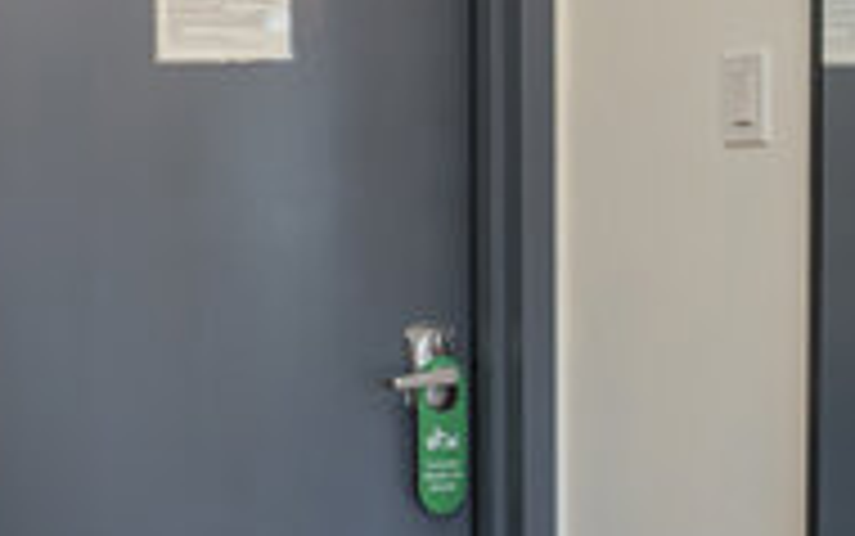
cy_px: 187
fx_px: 1119
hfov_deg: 36.0
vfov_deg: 26.8
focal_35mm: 48
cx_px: -68
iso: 2500
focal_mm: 14
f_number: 5.6
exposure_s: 1/125
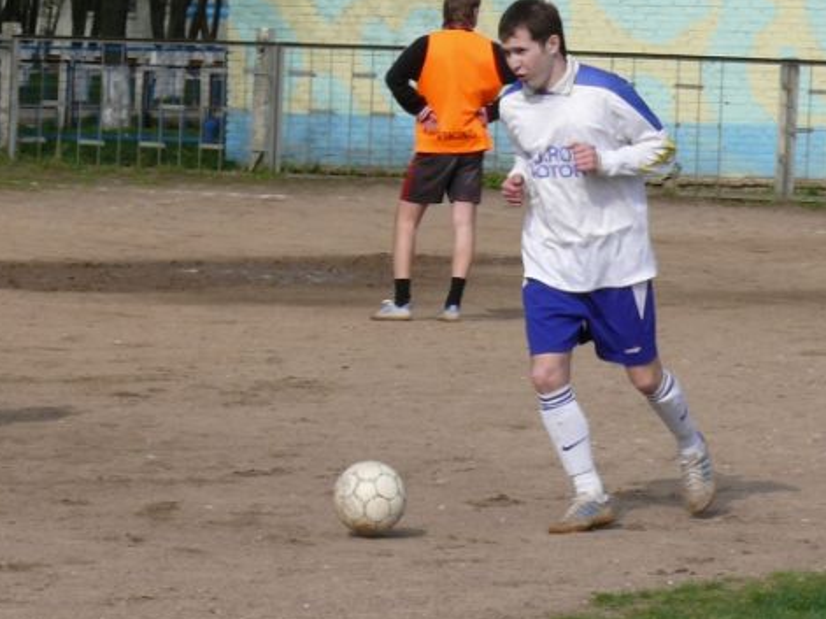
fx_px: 5248
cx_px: 423
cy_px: 351
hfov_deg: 9.0
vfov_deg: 6.8
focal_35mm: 220
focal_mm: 22
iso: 100
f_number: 7.1
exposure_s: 1/500
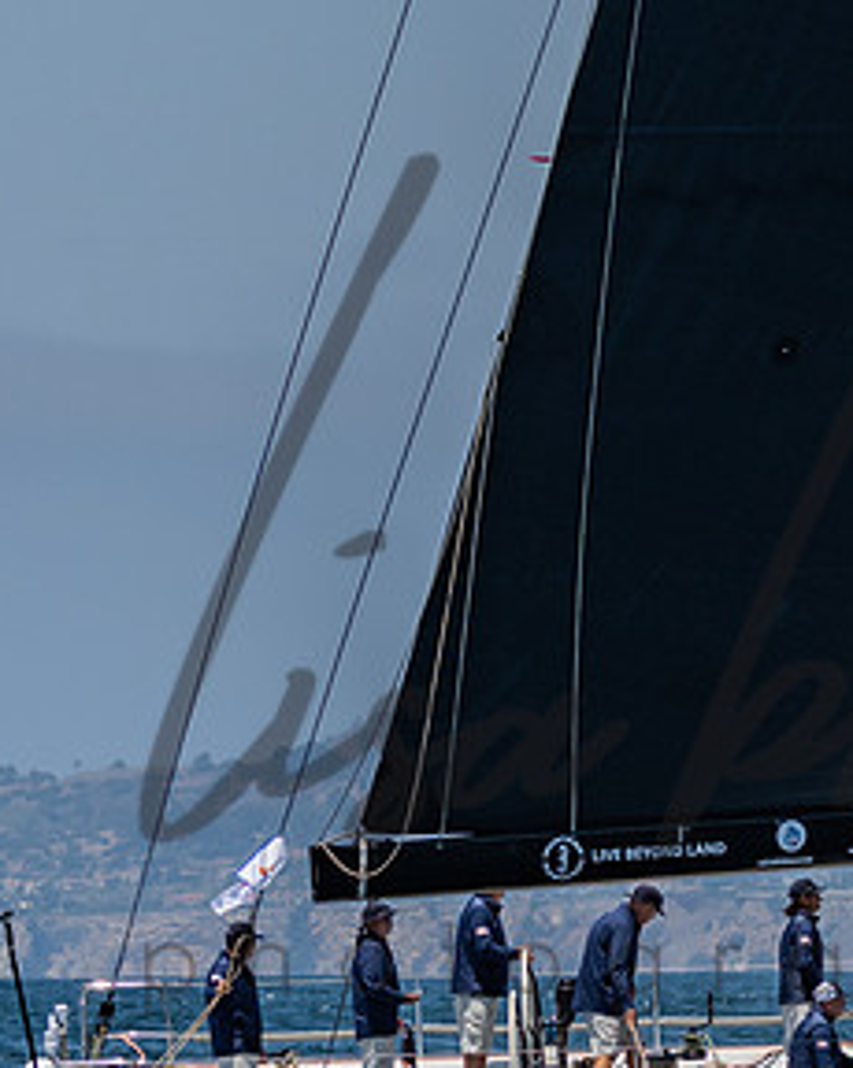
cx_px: 1899
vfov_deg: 2.9
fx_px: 20755
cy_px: 649
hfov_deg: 2.3
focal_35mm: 657
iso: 320
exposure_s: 1/1600
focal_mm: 155
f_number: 5.6
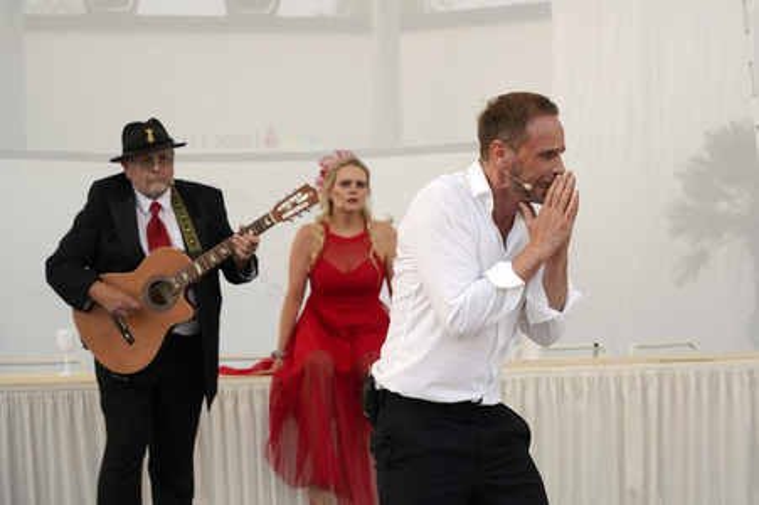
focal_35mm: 84
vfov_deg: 16.2
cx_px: 380
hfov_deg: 24.2
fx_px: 1770
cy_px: 252
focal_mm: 84
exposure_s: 1/320
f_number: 6.3
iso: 640
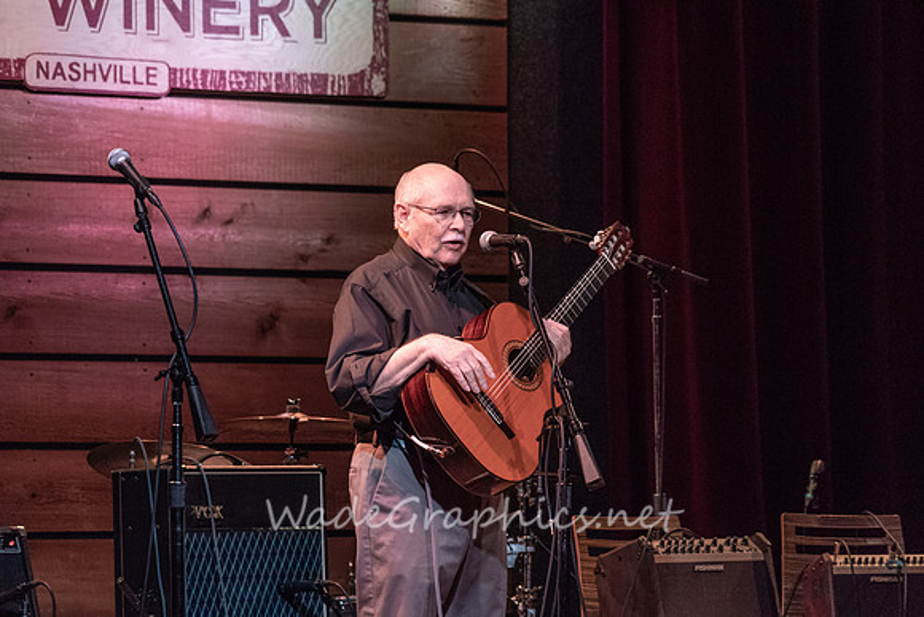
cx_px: 462
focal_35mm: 240
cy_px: 308
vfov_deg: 5.7
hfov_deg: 8.6
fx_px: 6161
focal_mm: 240
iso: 6400
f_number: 8
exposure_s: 1/125
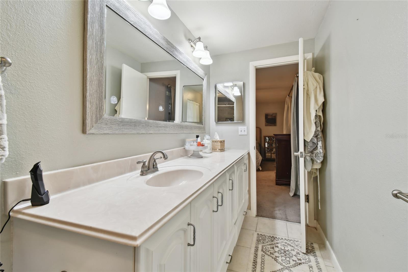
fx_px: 170
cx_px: 204
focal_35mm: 15
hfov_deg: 100.4
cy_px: 136
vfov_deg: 77.3
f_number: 7.1
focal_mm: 10
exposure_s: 1/5
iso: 100
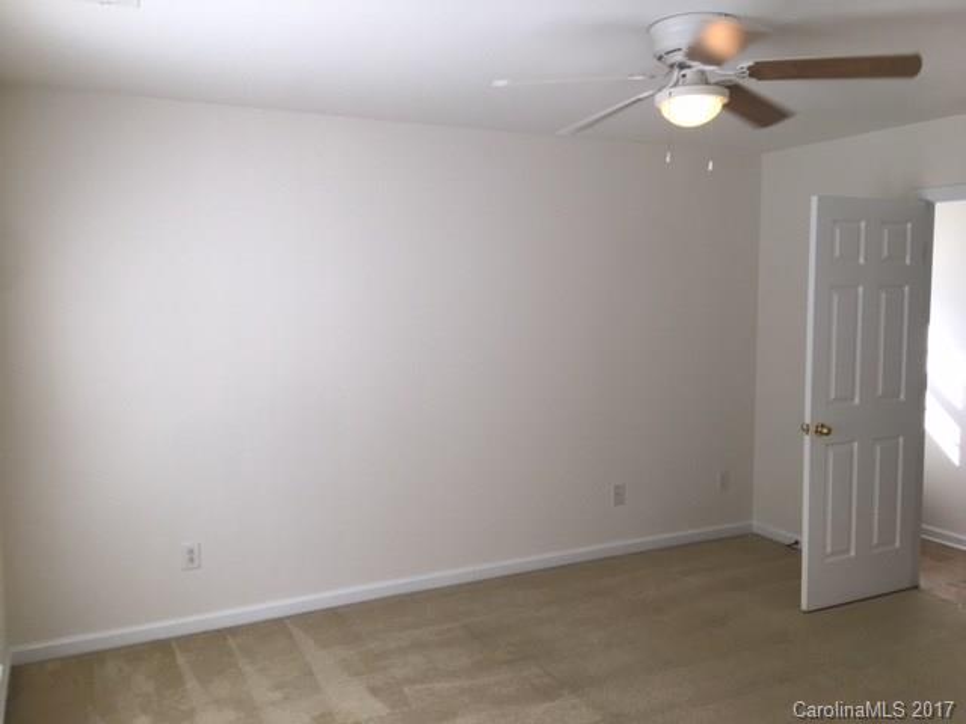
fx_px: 809
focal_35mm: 29
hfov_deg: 61.7
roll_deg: -0.1
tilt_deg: -3.8
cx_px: 483
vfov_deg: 48.2
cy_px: 362
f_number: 2.2
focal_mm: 4.15
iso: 40
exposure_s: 1/120
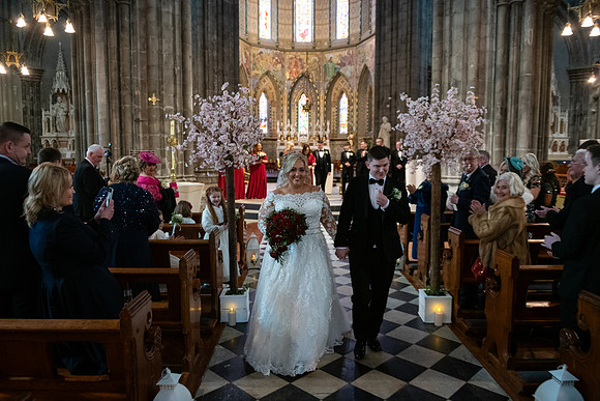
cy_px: 200
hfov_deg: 69.4
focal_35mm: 26
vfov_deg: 49.6
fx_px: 433
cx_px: 300
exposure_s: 1/160
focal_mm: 26
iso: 1250
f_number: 3.5
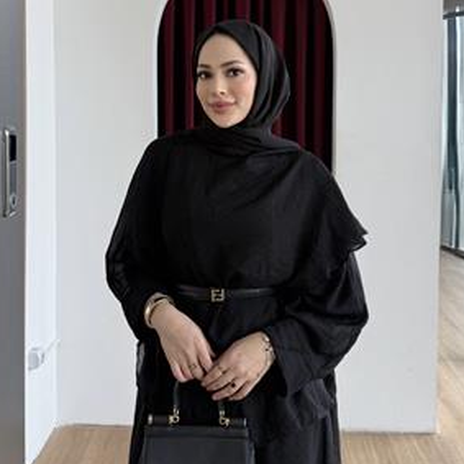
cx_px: 238
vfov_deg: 52.4
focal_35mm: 31
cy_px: 206
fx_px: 470
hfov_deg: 52.5
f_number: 1.78
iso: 80
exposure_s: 1/121
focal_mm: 6.76
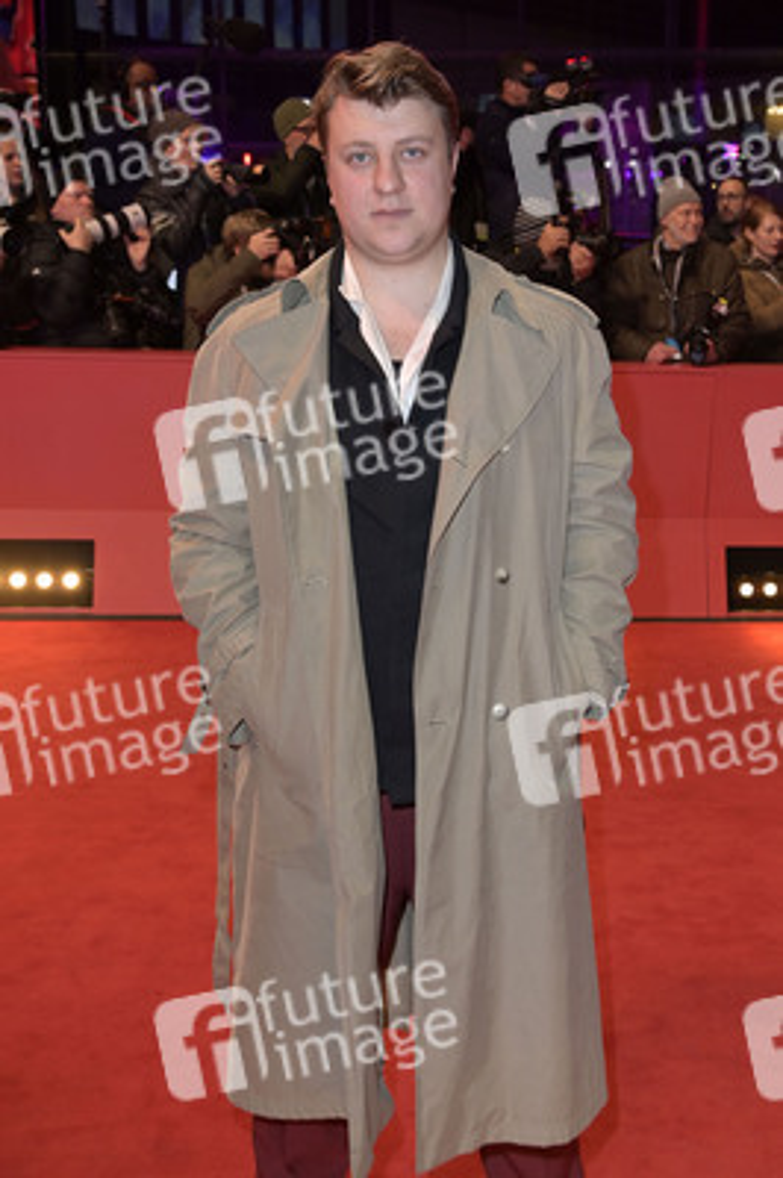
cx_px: 392
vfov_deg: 48.5
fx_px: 1307
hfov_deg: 33.3
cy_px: 589
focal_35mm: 40
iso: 1600
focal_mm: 40
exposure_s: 1/250
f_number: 5.6
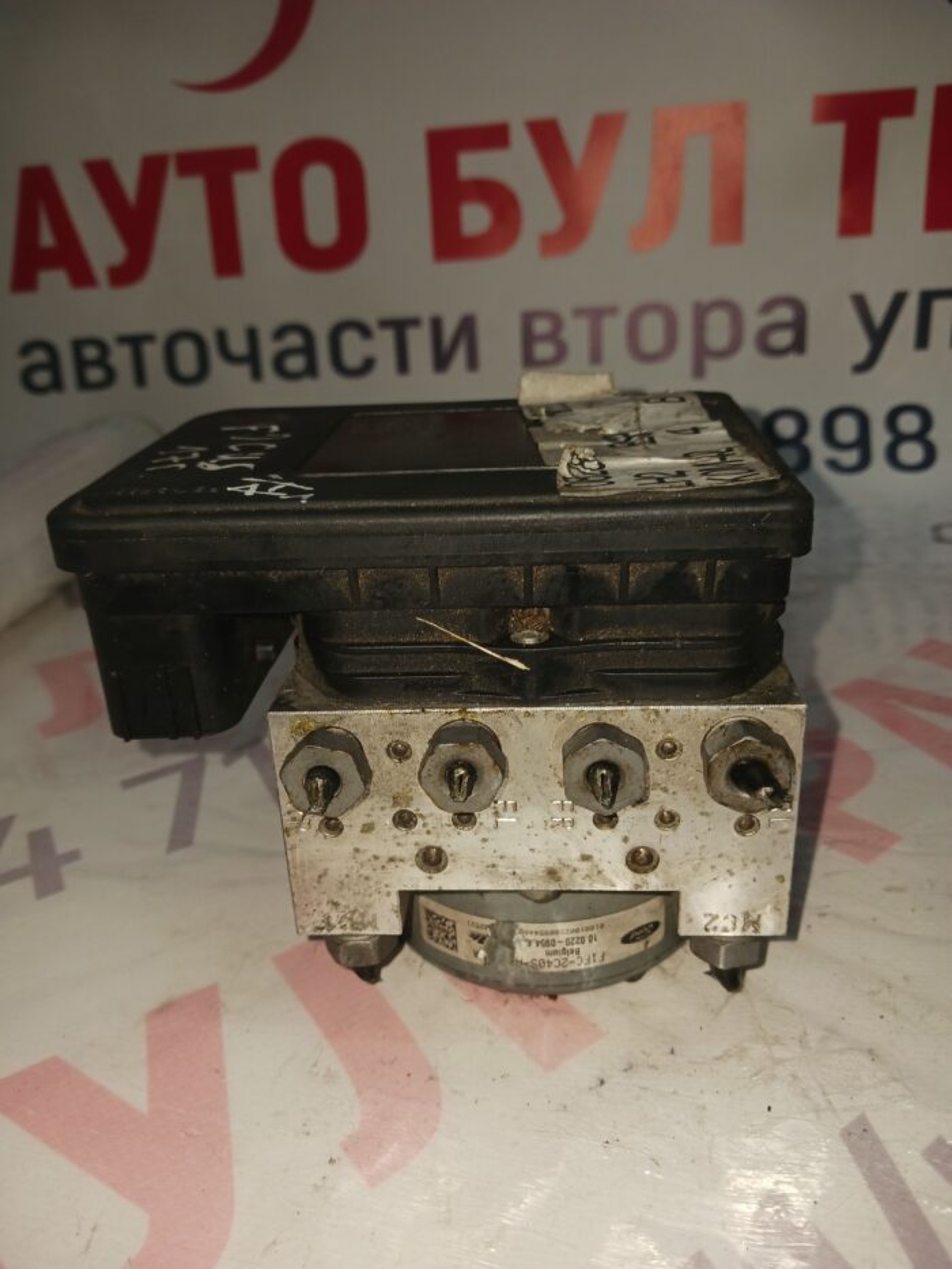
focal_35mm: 27
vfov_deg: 65.3
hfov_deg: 51.4
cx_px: 476
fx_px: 990
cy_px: 634
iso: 64
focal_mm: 4
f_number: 1.8
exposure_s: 1/50
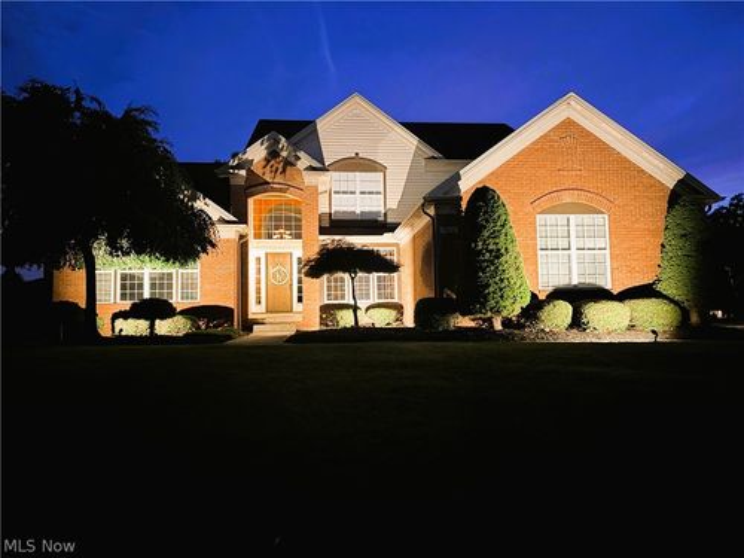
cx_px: 372
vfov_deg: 53.1
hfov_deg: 67.3
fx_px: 559
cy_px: 279
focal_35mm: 26
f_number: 1.6
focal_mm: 5.96
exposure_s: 1/9
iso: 1250
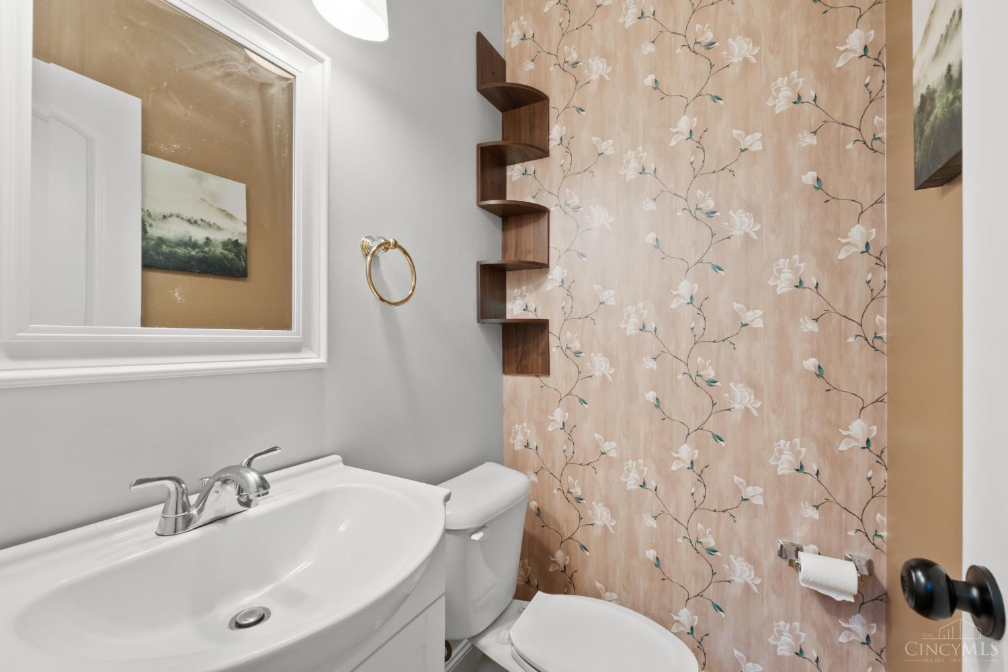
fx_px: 420
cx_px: 504
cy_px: 336
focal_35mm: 15
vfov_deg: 77.3
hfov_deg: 100.4
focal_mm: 10
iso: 400
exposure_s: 1/1.67
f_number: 9
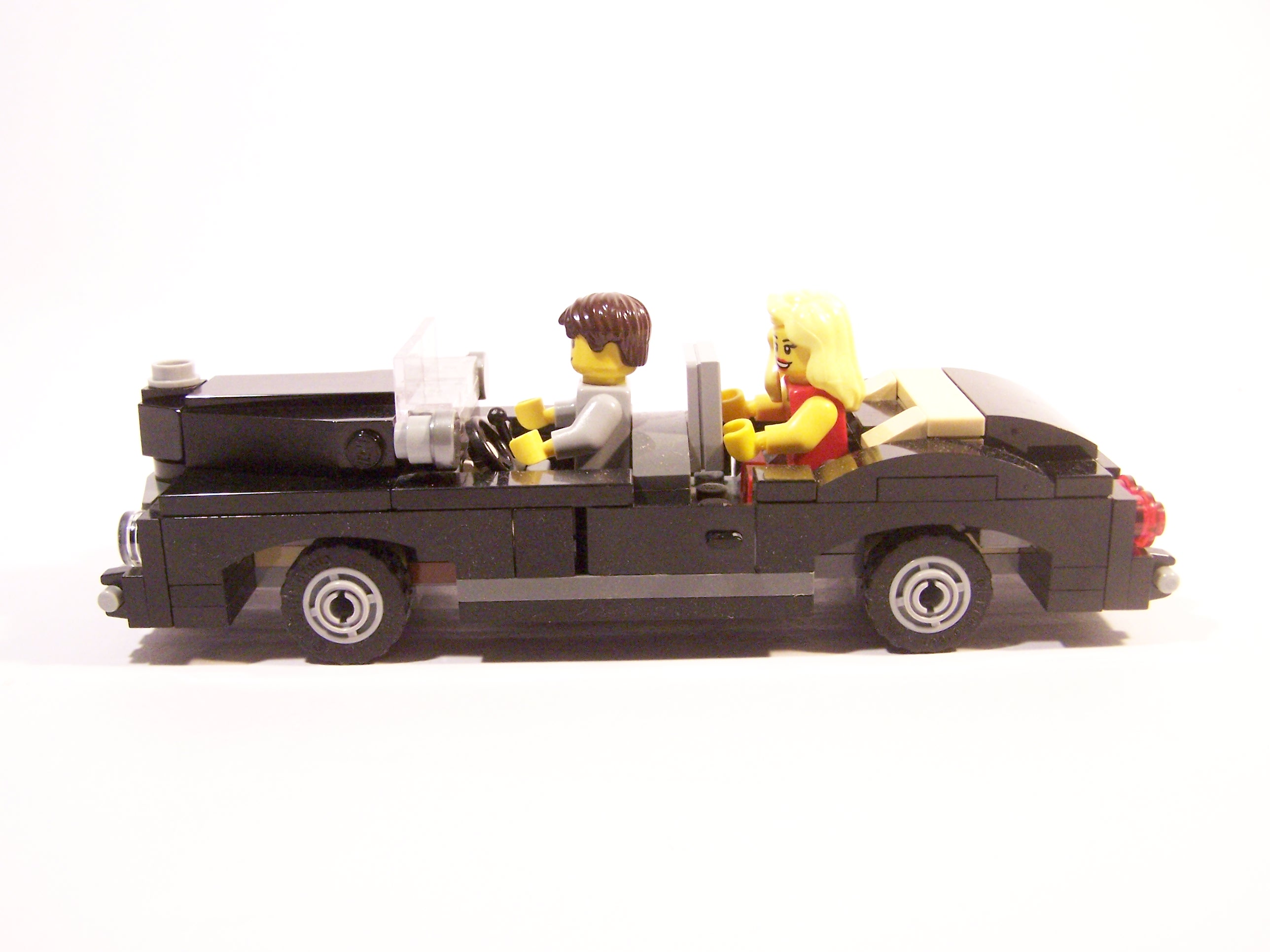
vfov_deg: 37.7
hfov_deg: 49.0
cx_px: 635
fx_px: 1394
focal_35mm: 38
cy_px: 476
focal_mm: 6.3
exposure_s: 1/30
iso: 400
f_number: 3.6
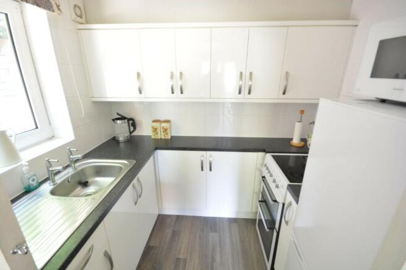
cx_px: 203
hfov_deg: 100.4
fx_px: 169
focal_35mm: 15
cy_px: 135
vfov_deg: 77.3
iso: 400
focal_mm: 10
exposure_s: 1/2.5
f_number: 8
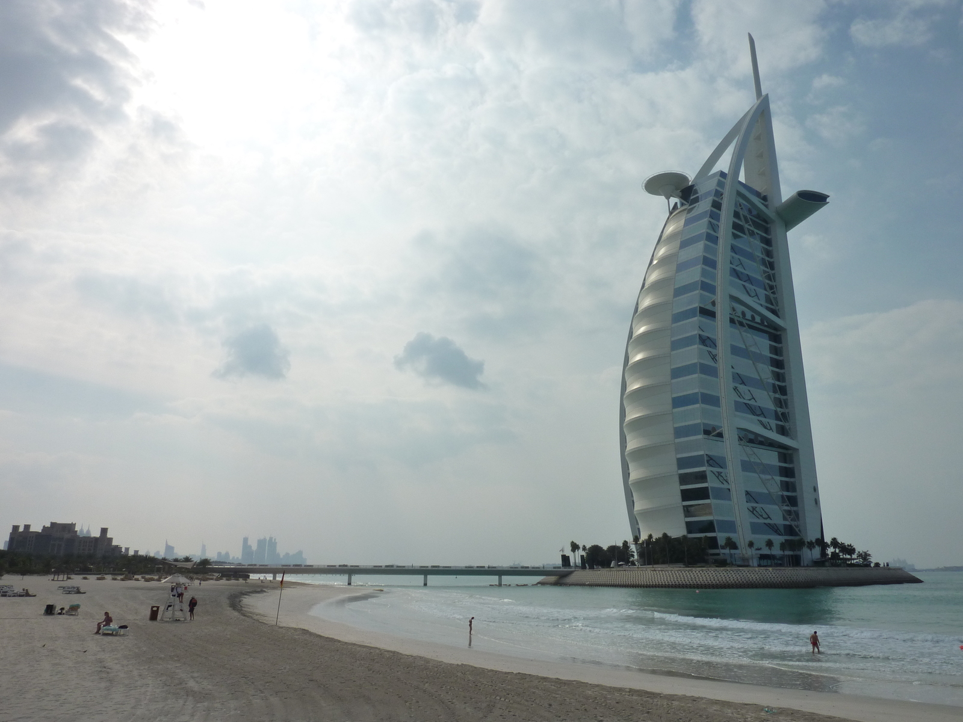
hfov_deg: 69.4
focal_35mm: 25
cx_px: 482
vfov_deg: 54.9
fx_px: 695
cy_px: 361
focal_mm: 4.1
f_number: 6.3
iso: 125
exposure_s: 1/800
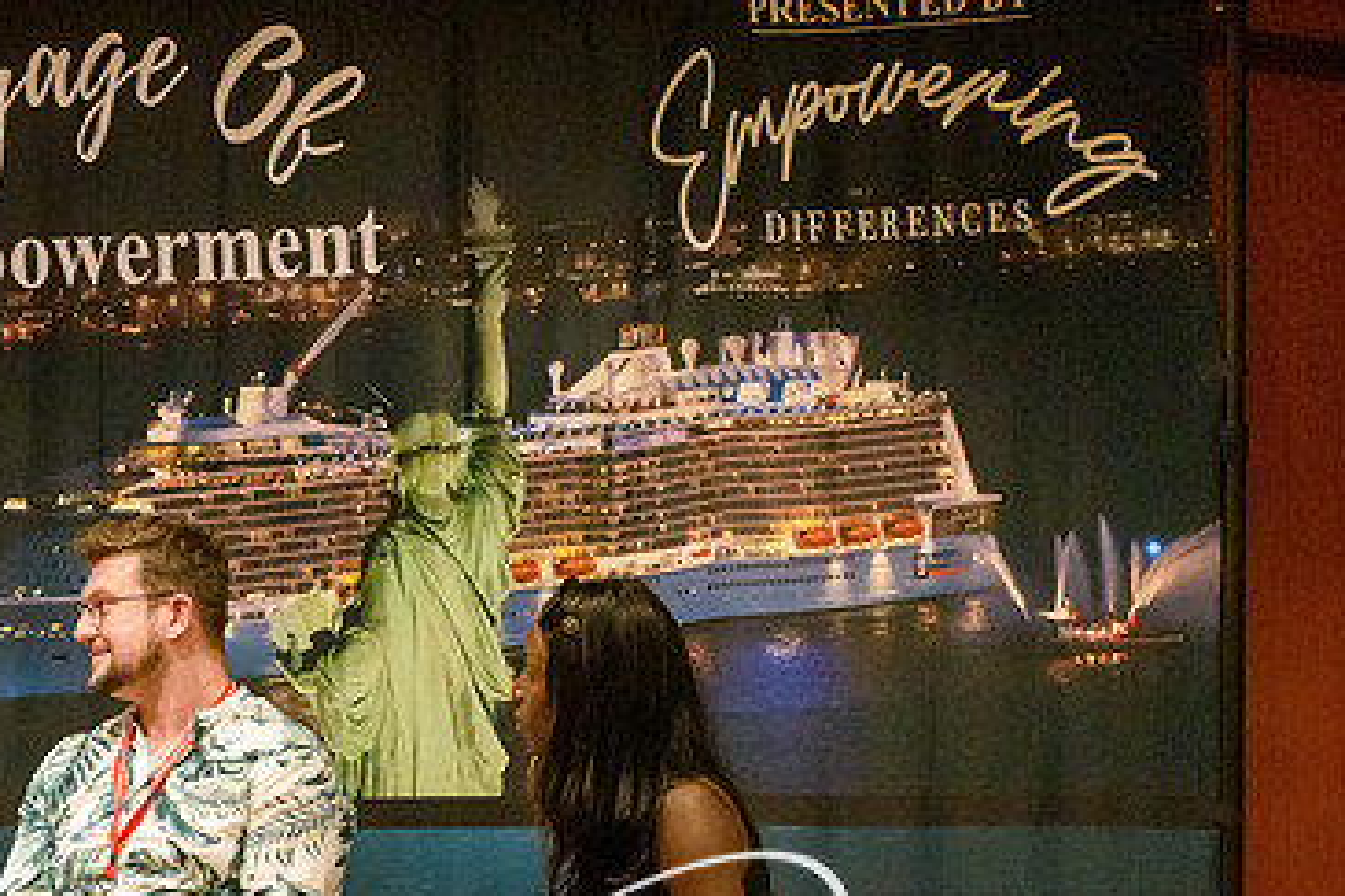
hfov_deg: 12.3
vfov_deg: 8.2
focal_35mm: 167
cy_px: 710
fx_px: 6236
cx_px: 328
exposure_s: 1/125
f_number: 4.5
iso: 6400
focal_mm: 70
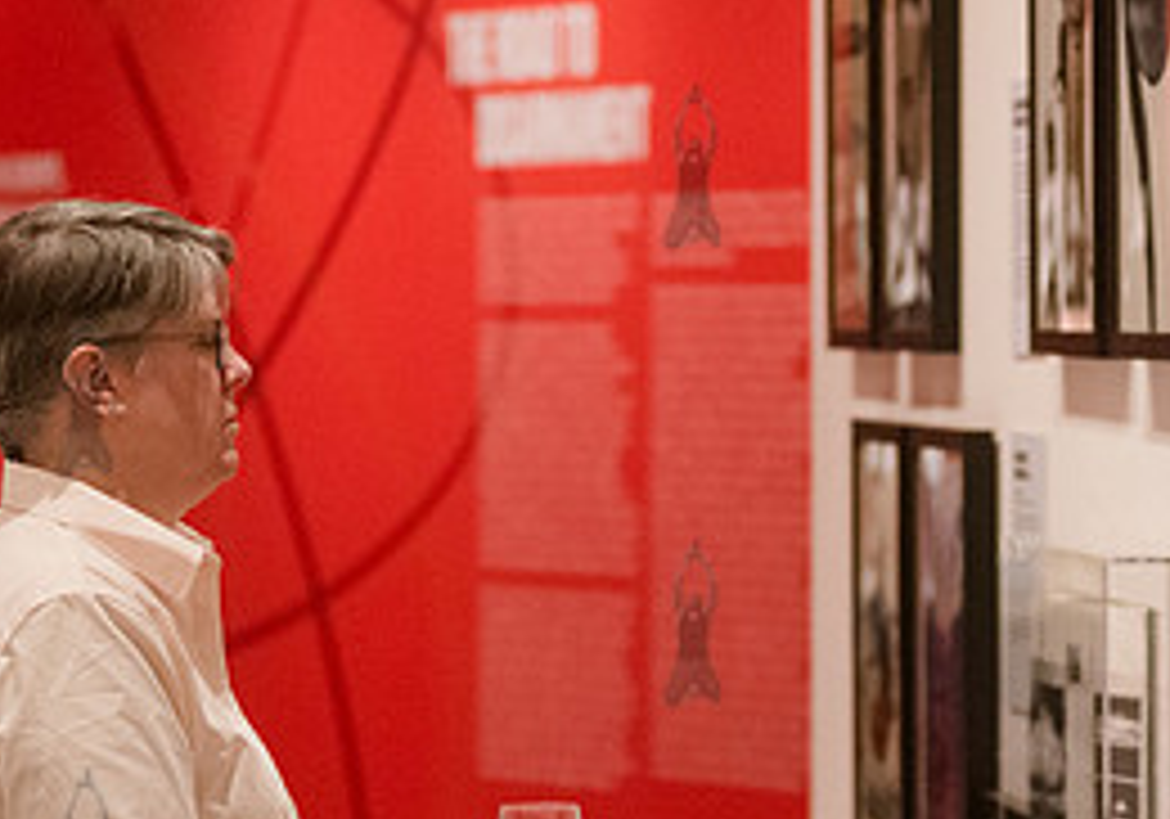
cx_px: 565
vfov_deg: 6.8
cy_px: 579
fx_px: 6931
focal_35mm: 210
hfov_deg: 9.6
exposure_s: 1/160
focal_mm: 86
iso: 8000
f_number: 3.5
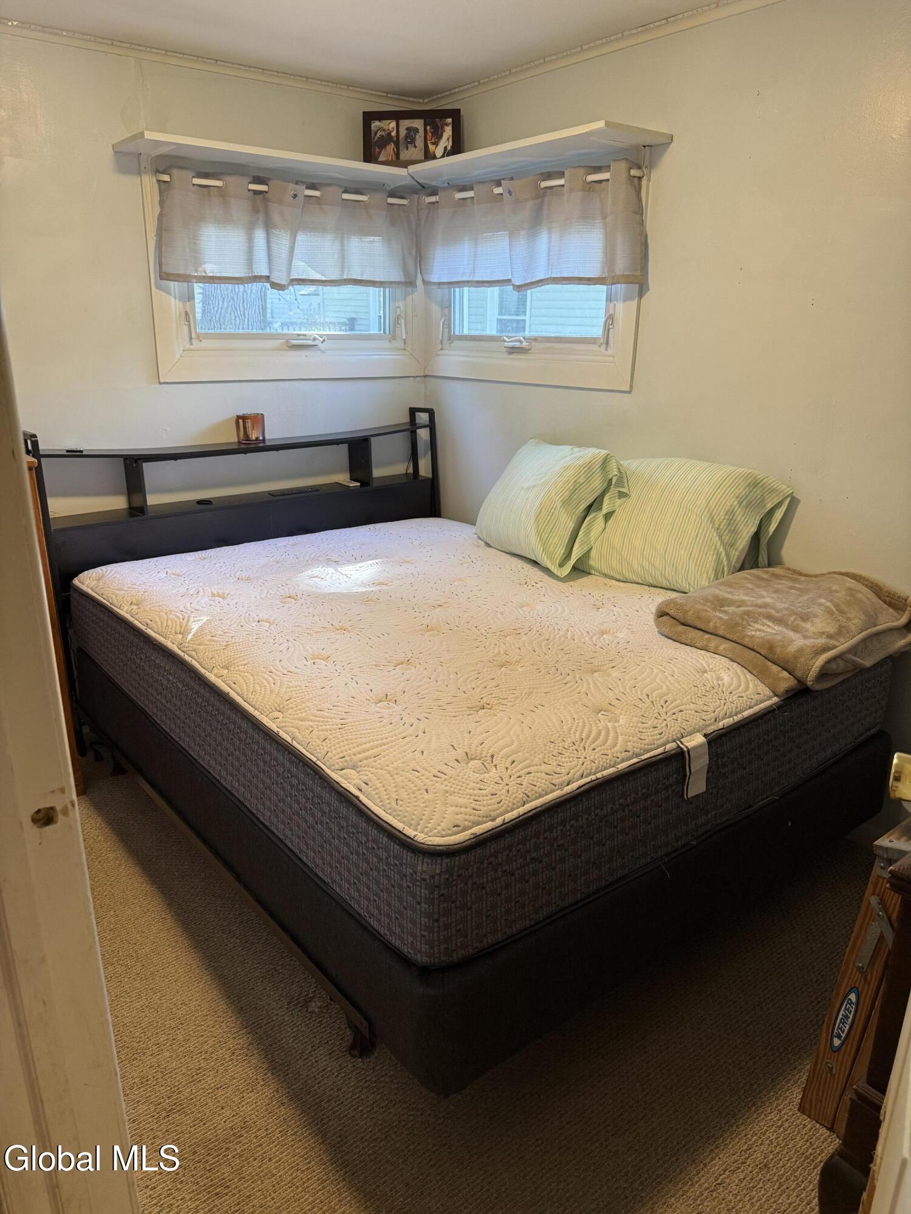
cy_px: 607
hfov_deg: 56.8
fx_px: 842
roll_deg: -0.4
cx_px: 456
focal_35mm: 24
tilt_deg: -18.3
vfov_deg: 71.6
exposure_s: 1/120
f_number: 1.78
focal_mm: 6.76
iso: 200
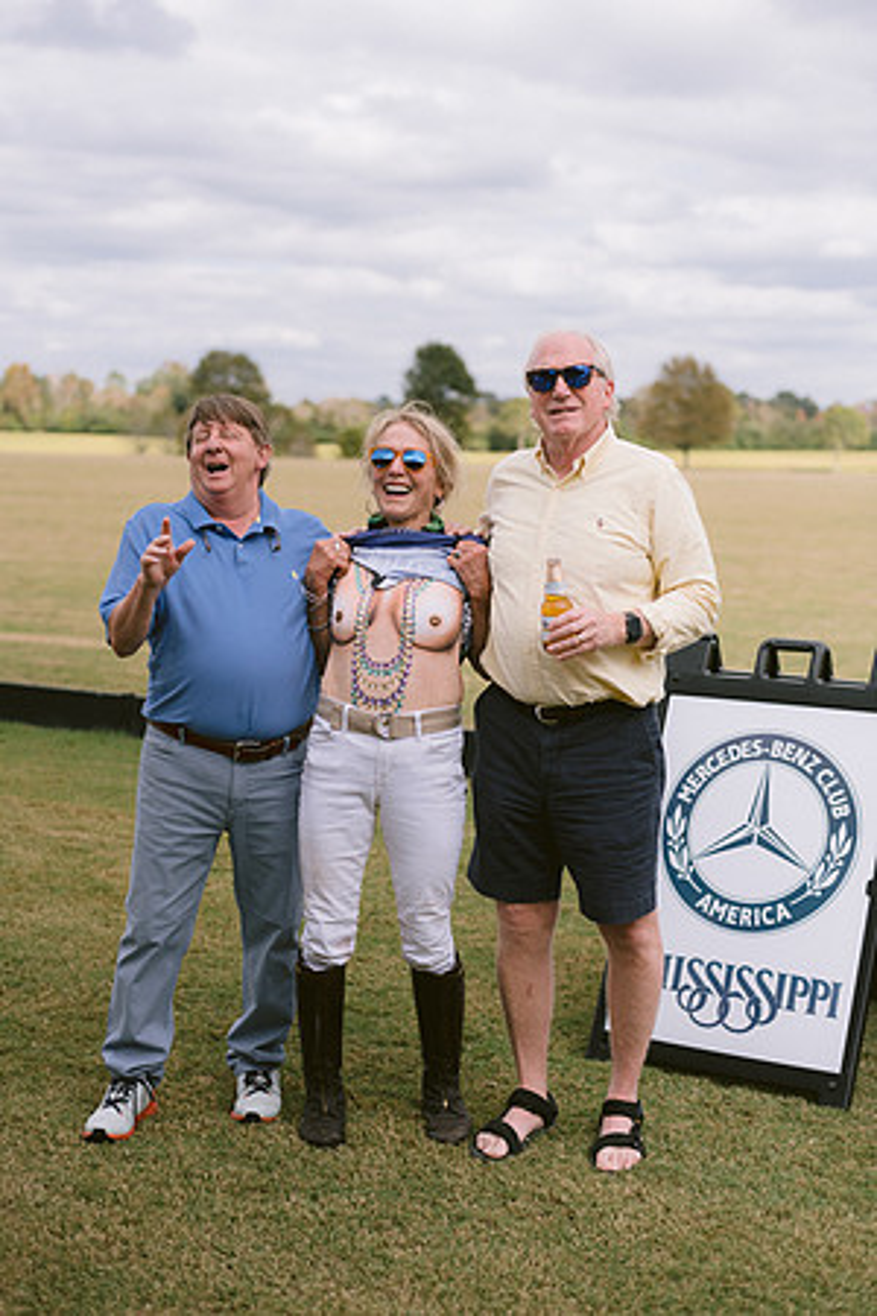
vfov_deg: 39.6
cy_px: 658
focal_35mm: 50
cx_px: 438
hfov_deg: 27.0
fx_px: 1827
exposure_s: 1/8000
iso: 200
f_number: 2.8
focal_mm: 50
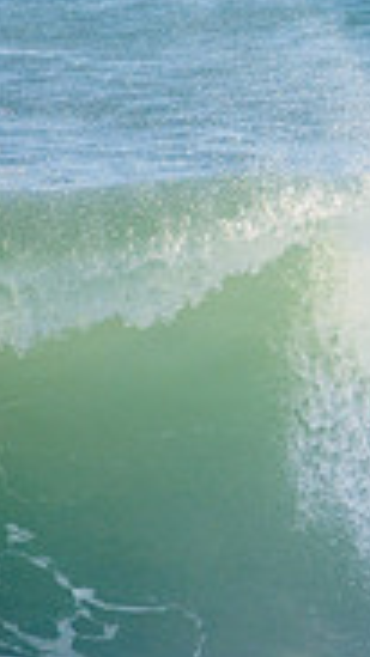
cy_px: 303
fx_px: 28992
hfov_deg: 0.7
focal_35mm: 1663
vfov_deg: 1.3
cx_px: 1031
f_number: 5.6
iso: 360
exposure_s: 1/1600
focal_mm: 500
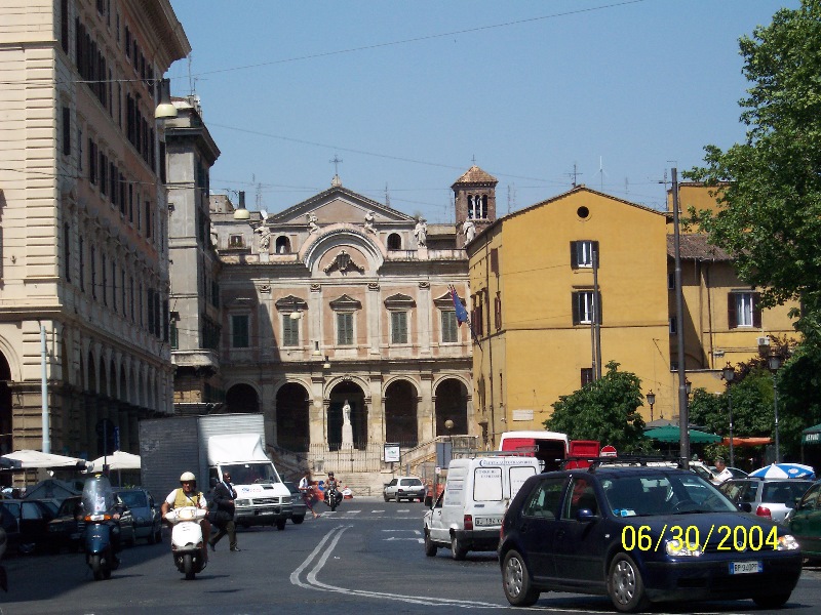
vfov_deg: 13.0
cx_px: 410
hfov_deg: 17.3
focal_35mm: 114
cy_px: 308
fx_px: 2704
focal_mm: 24
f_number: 8
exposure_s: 1/350
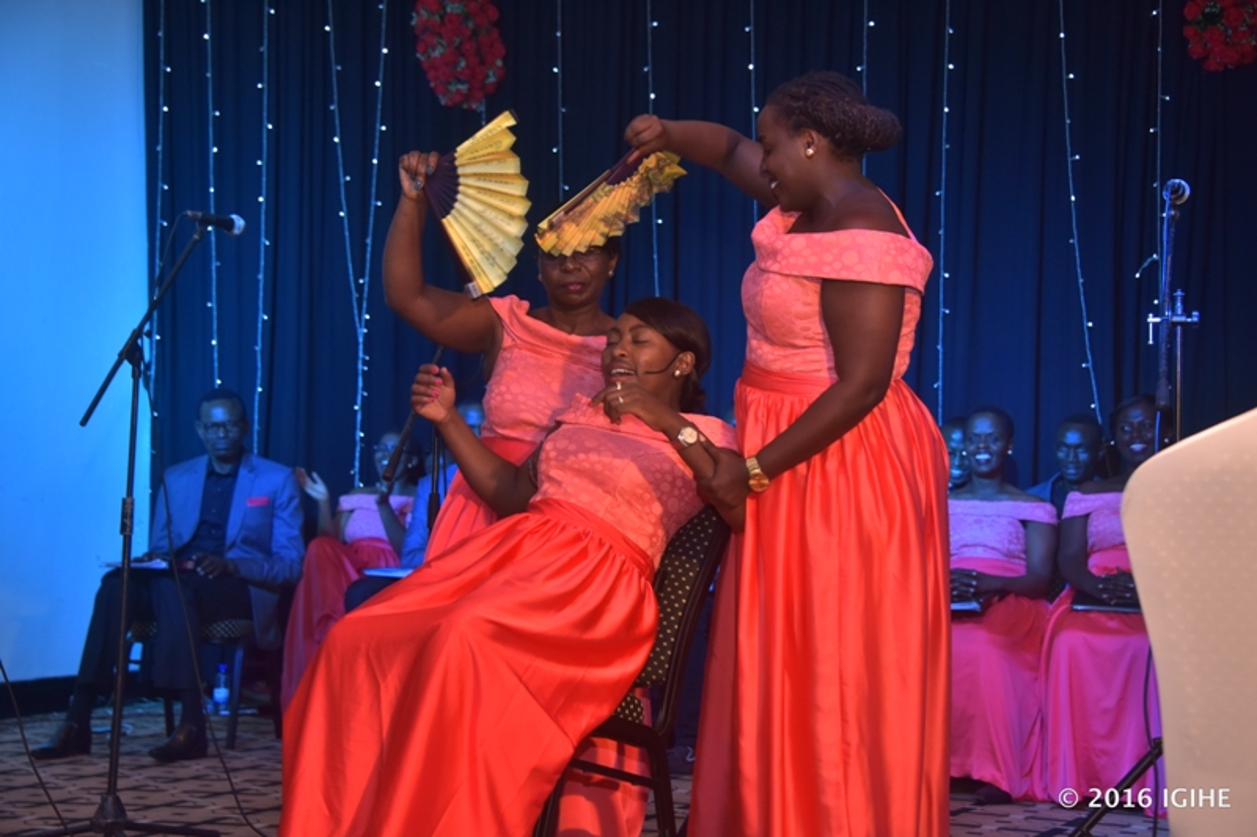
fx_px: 2374
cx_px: 628
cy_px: 418
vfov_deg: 20.0
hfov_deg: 29.7
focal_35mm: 68
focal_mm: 68
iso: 800
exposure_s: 1/80
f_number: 5.6
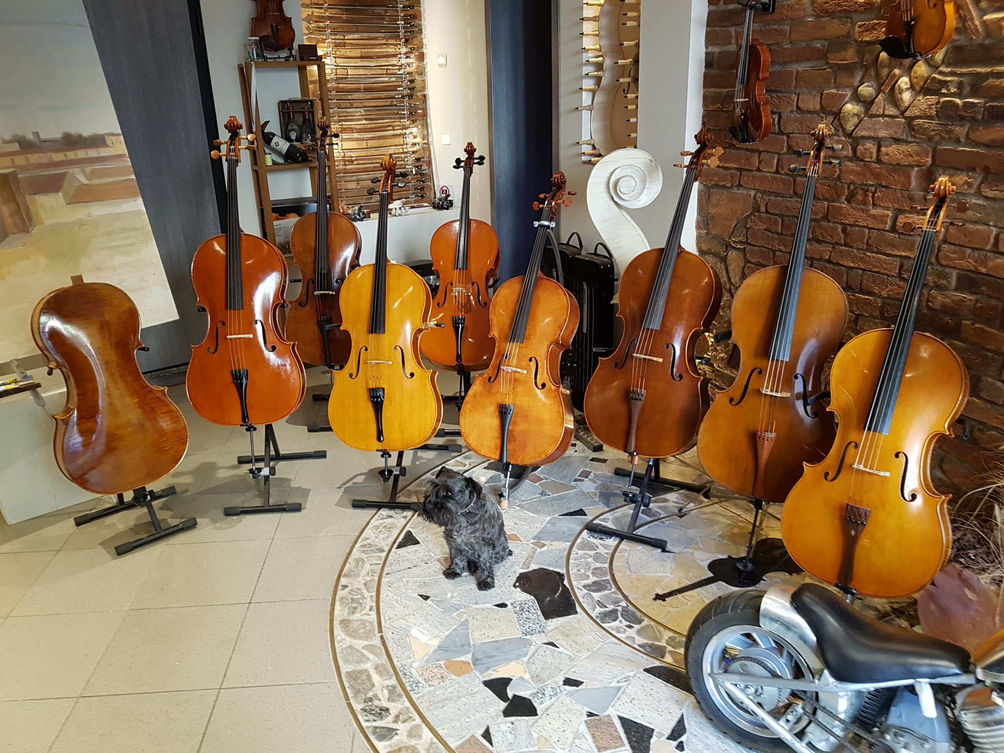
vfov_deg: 53.1
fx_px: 754
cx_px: 502
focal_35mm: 26
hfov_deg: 67.3
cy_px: 376
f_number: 1.7
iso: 160
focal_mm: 4.2
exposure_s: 1/33
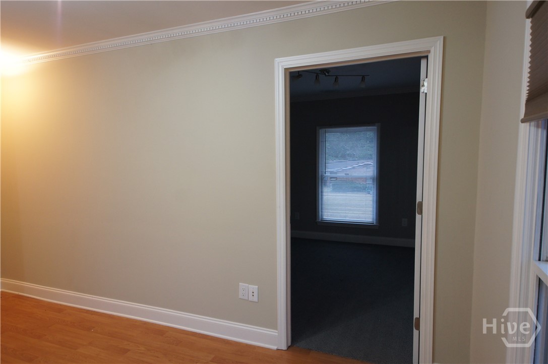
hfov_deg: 77.4
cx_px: 274
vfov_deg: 56.0
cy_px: 182
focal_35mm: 22
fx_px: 342
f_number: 5.6
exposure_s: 1/30
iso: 800
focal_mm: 15
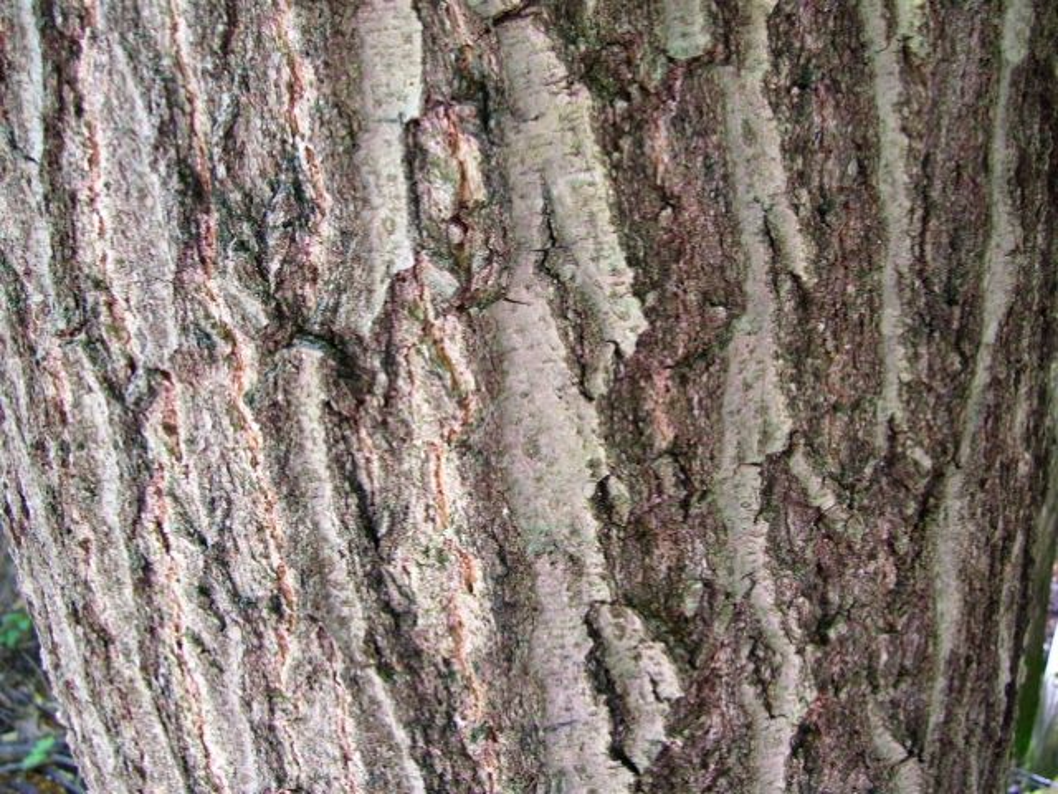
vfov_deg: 38.7
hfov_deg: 50.1
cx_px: 529
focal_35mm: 37
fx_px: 1131
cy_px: 397
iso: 160
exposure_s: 1/20
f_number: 2.7
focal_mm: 6
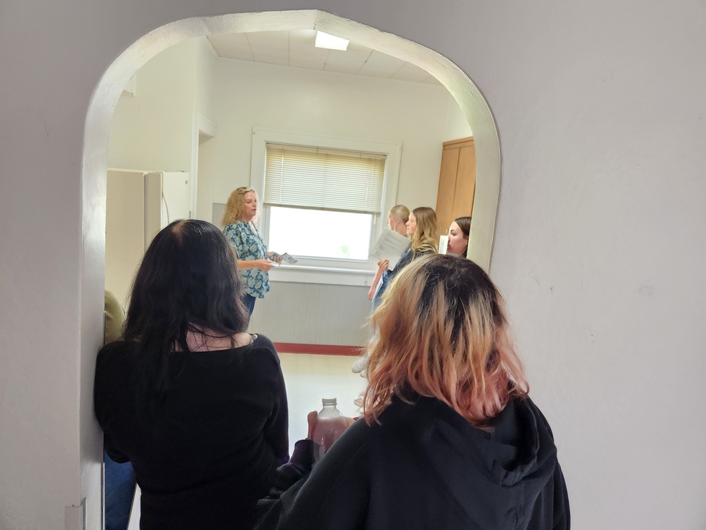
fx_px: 469
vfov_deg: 58.9
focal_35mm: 23
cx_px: 353
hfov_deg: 73.9
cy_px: 265
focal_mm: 5.4
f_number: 1.8
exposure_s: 1/120
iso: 500
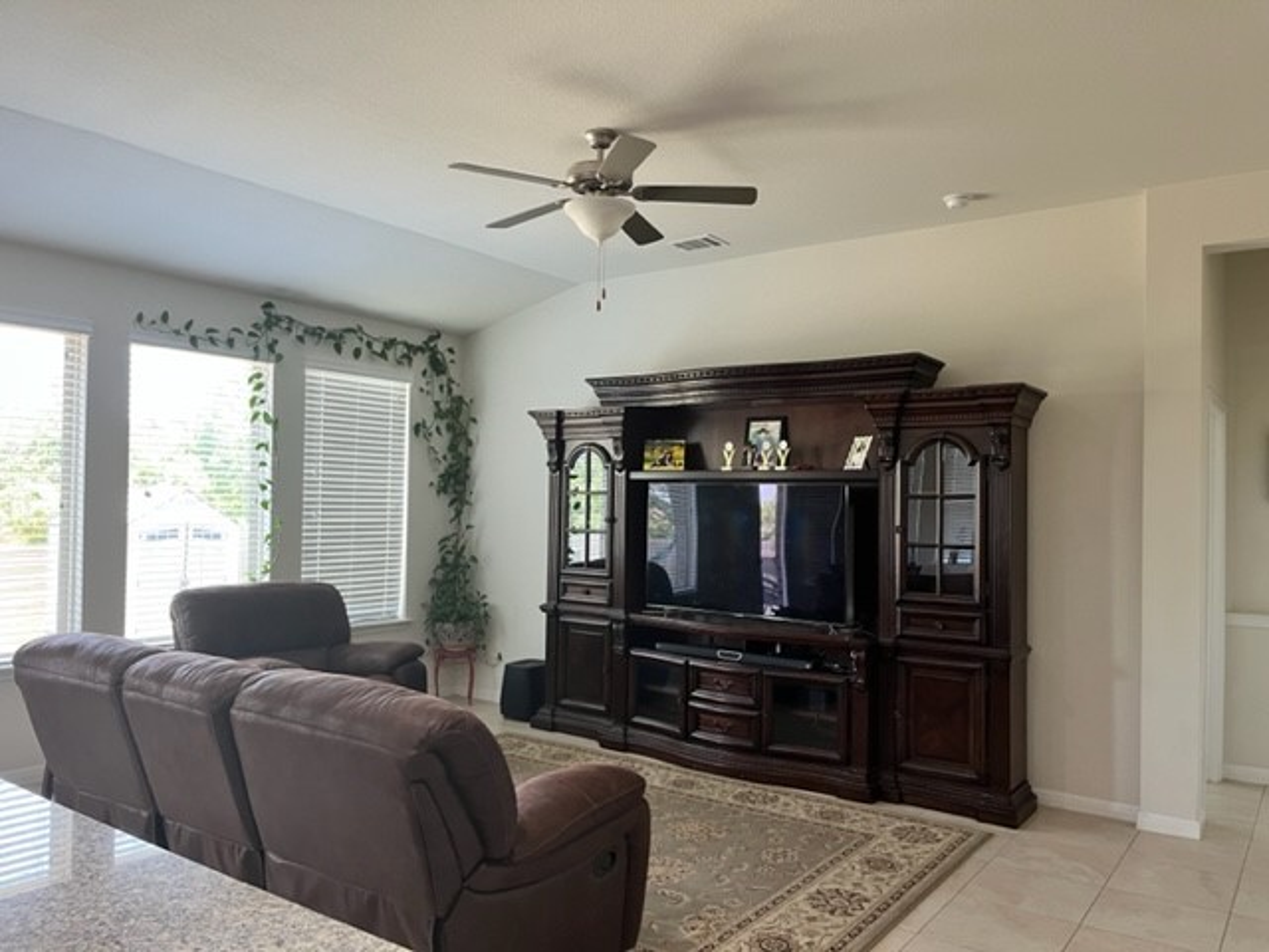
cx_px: 634
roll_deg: -0.6
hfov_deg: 67.3
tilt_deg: +1.2
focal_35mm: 26
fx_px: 953
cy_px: 476
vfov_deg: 53.1
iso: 100
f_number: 1.6
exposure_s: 1/60
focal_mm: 5.1
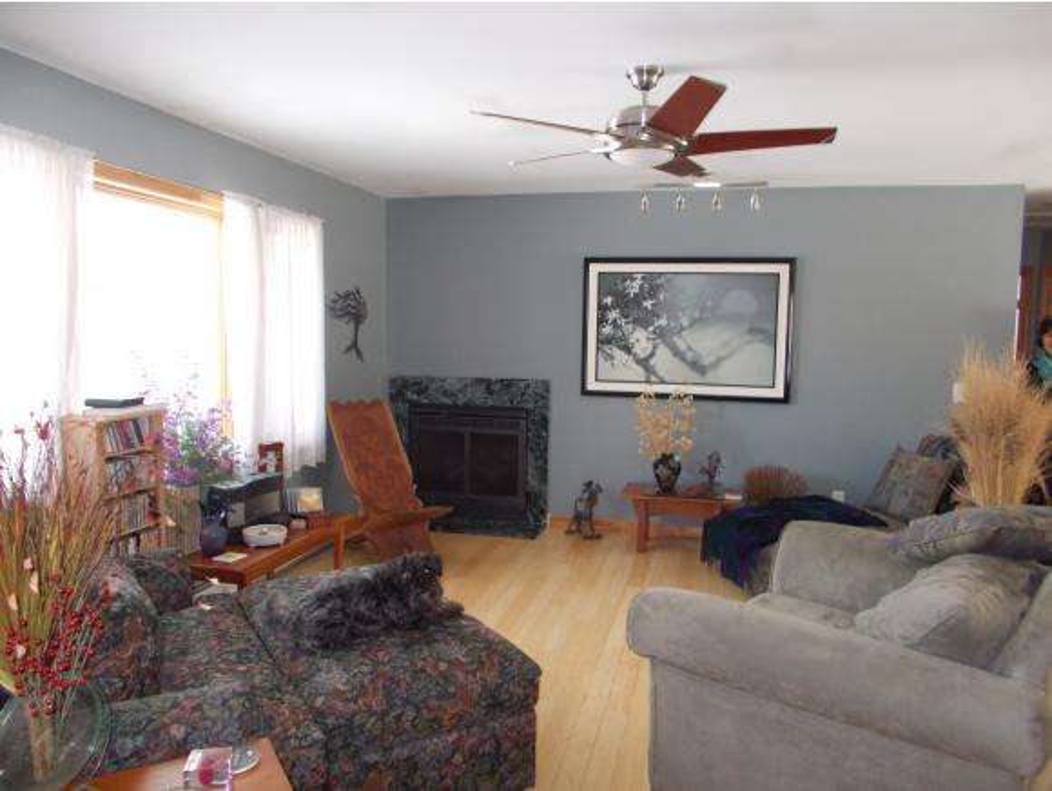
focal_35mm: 26
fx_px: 791
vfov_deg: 53.1
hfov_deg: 67.3
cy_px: 396
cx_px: 526
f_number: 3.2
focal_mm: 4.6
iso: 250
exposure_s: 1/25
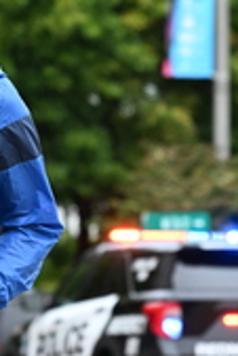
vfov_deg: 6.0
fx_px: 3384
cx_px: 62
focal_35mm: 342
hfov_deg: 4.0
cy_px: 219
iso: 1600
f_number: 4
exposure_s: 1/640
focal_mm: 105
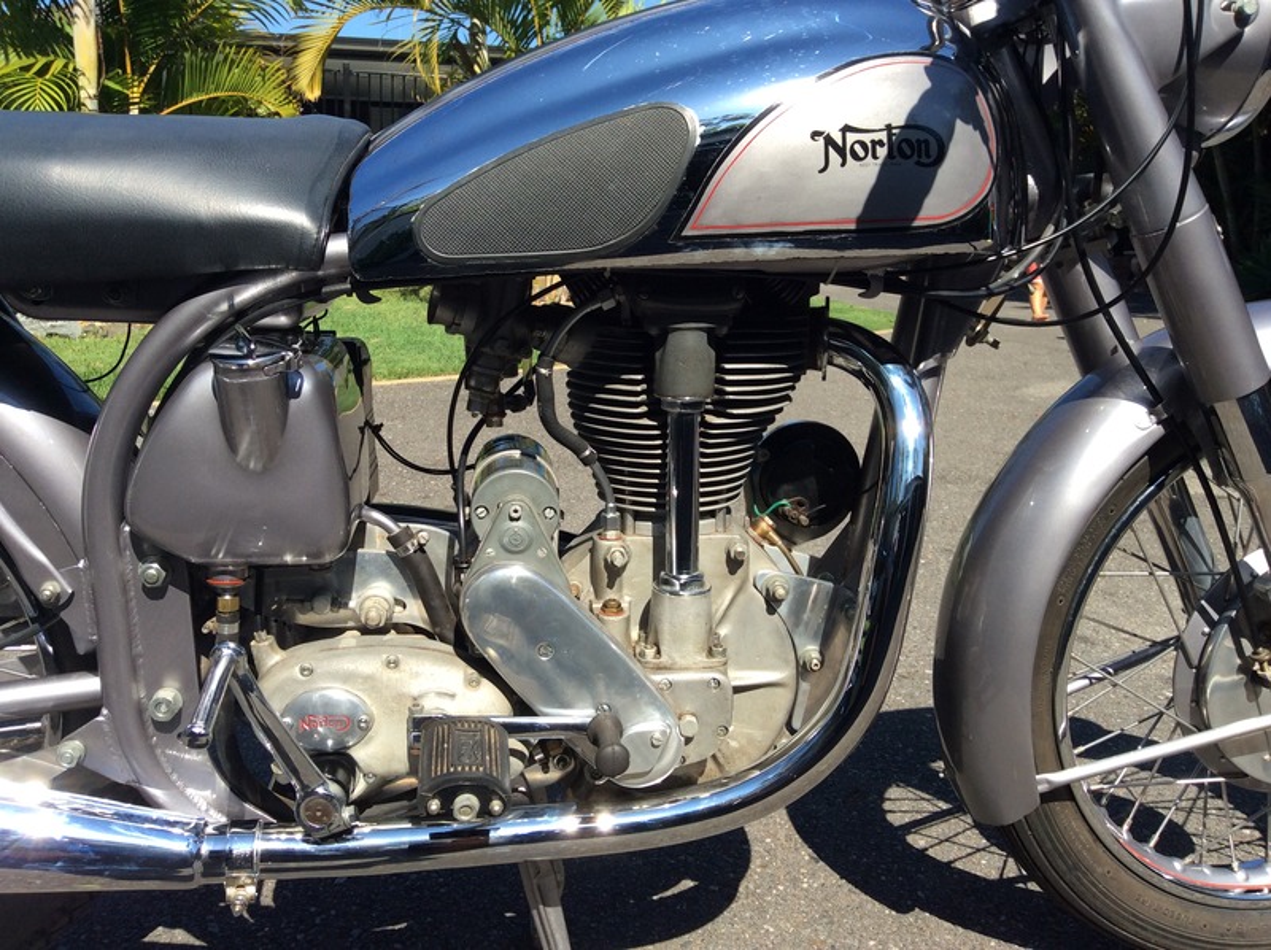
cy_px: 475
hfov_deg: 56.9
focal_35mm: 32
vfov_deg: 44.1
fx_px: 1174
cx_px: 636
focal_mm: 3.3
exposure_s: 1/953
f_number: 2.4
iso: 32
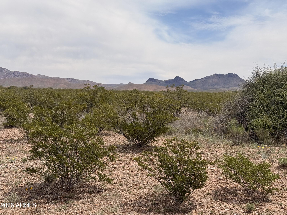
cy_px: 108
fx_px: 398
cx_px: 144
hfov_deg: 39.7
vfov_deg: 30.3
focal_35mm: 48
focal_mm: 6.76
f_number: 1.78
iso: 64
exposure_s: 1/8772
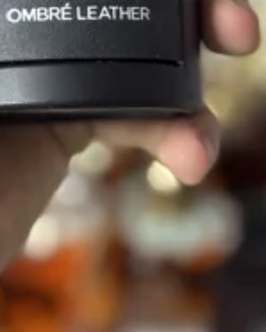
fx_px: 1416
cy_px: -135
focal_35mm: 144
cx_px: 79
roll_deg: -2.7
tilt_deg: -23.4
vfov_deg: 12.8
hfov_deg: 10.7
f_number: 1.78
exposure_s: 1/50
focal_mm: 6.76
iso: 250
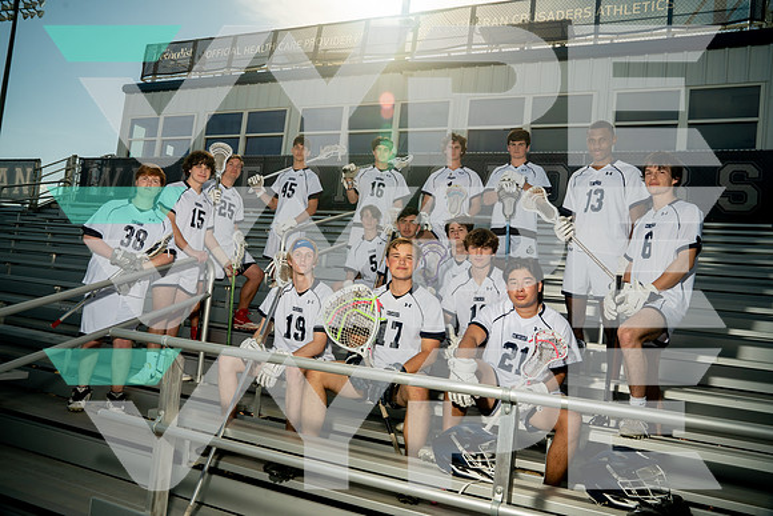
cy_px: 258
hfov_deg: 63.6
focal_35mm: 29
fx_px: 623
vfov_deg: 45.0
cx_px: 386
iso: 250
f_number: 10
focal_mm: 29
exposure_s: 1/250
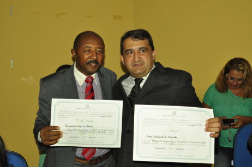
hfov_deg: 43.6
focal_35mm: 45
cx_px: 126
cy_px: 84
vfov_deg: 29.8
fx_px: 315
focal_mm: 30
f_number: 11
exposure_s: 1/100
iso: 640
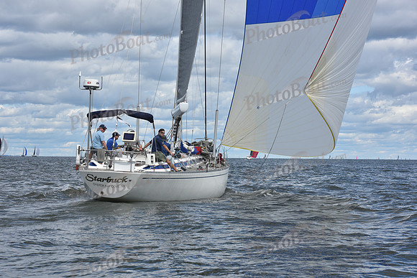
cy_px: 139
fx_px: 1159
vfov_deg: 13.7
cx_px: 208
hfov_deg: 20.4
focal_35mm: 100
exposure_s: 1/800
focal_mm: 100
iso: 250
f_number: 10
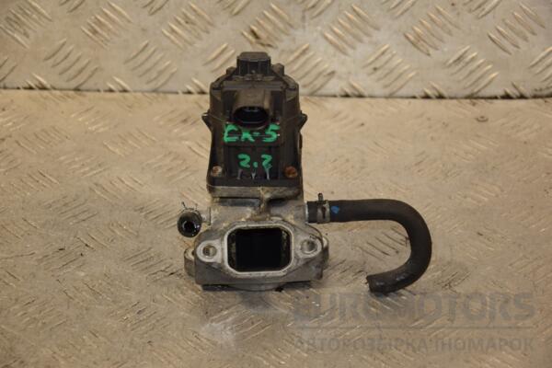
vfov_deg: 13.0
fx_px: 1610
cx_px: 276
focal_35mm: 105
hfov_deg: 19.5
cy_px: 184
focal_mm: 70
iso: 800
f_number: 5.3
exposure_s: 1/160
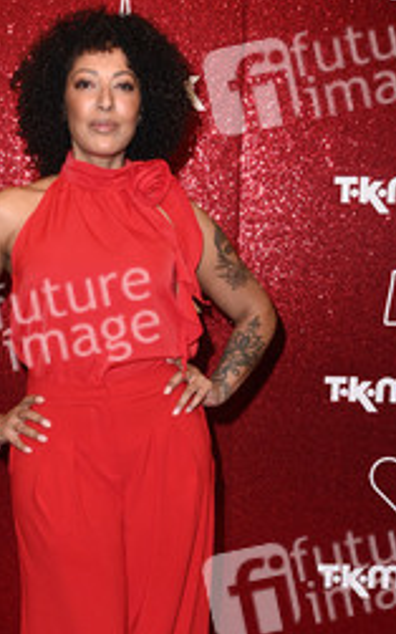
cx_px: 103
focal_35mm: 65
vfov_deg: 31.1
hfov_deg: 19.9
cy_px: 455
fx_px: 1122
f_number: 5.6
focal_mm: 40
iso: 1000
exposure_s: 1/320
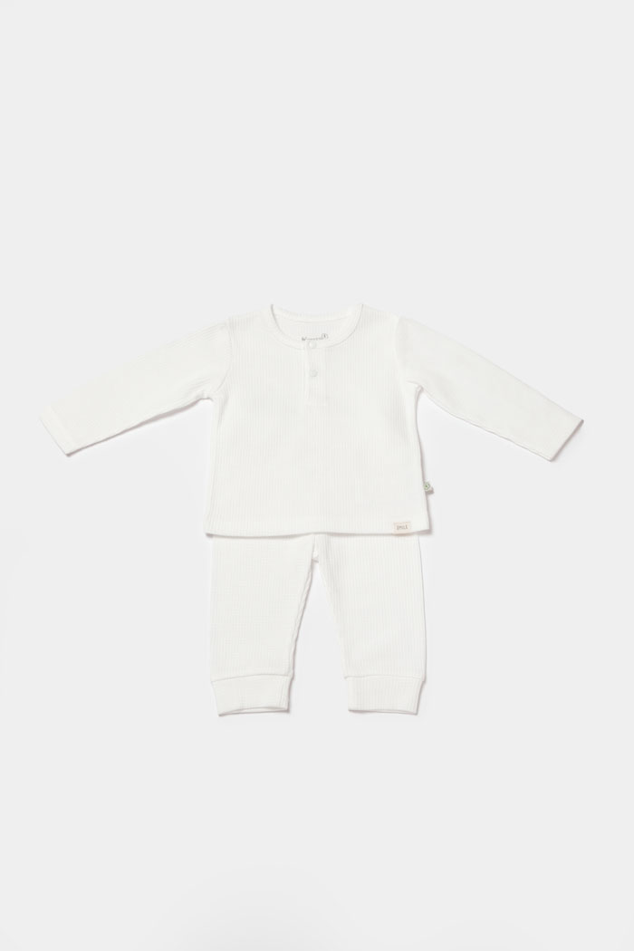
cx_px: 317
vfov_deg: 35.6
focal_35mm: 56
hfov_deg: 24.2
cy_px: 476
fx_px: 1479
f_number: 13
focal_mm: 37.4
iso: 125
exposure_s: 1/125
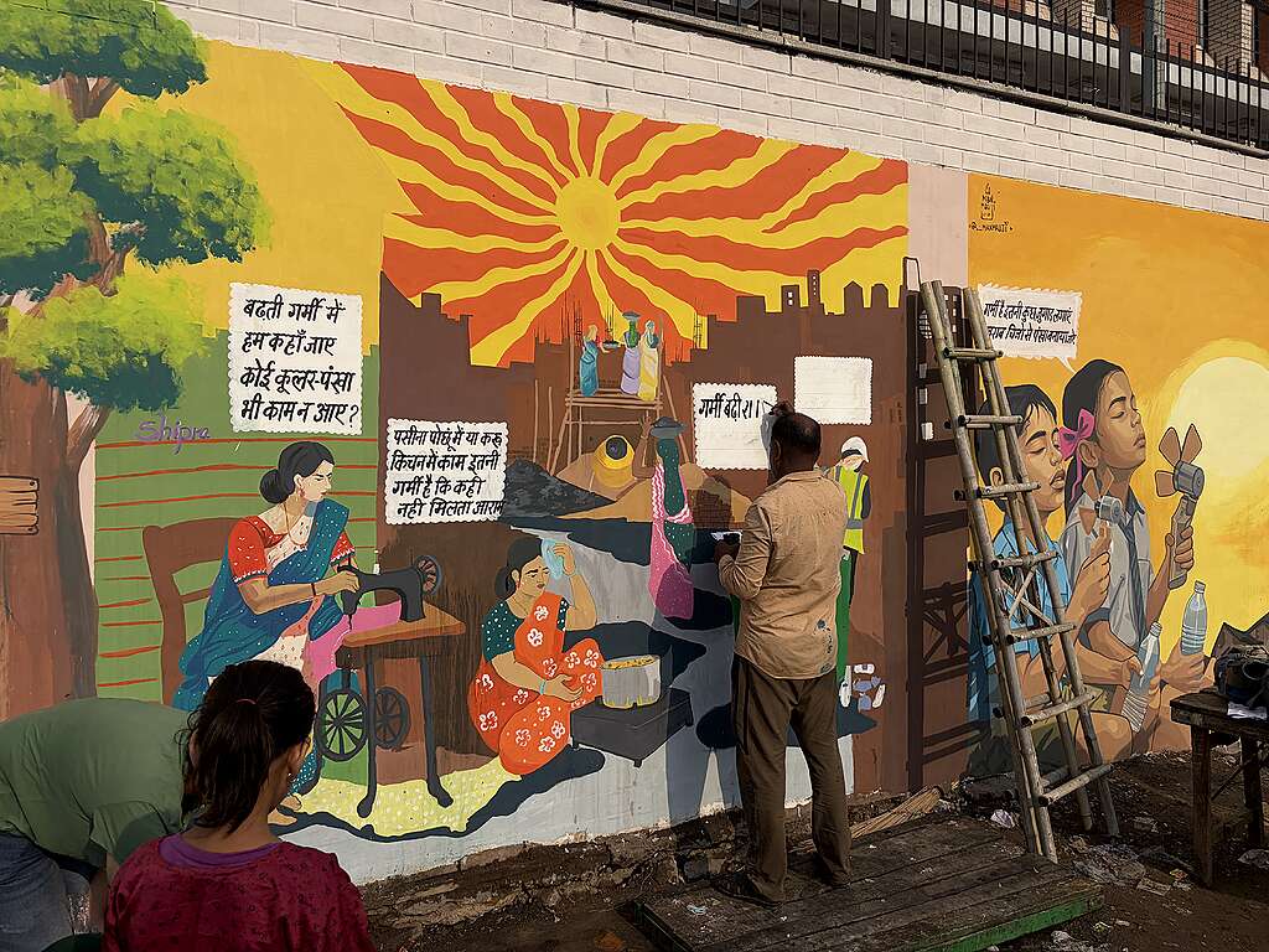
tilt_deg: +0.5
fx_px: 953
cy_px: 476
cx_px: 634
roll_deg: +0.7
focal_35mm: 26
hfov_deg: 67.3
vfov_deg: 53.1
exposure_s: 1/7813
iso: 64
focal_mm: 5.96
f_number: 1.6
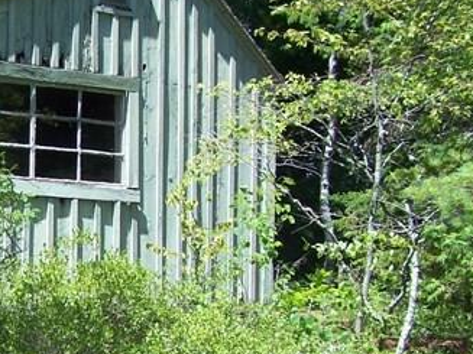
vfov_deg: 12.4
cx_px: -95
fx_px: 1625
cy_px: 259
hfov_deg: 15.9
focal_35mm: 119
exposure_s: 1/400
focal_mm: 6.3
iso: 64
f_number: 2.8
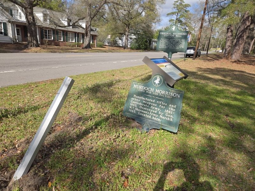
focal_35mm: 23
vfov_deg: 58.9
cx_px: 128
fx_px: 169
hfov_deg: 73.9
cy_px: 96
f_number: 1.8
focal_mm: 5.4
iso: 25
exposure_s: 1/1453
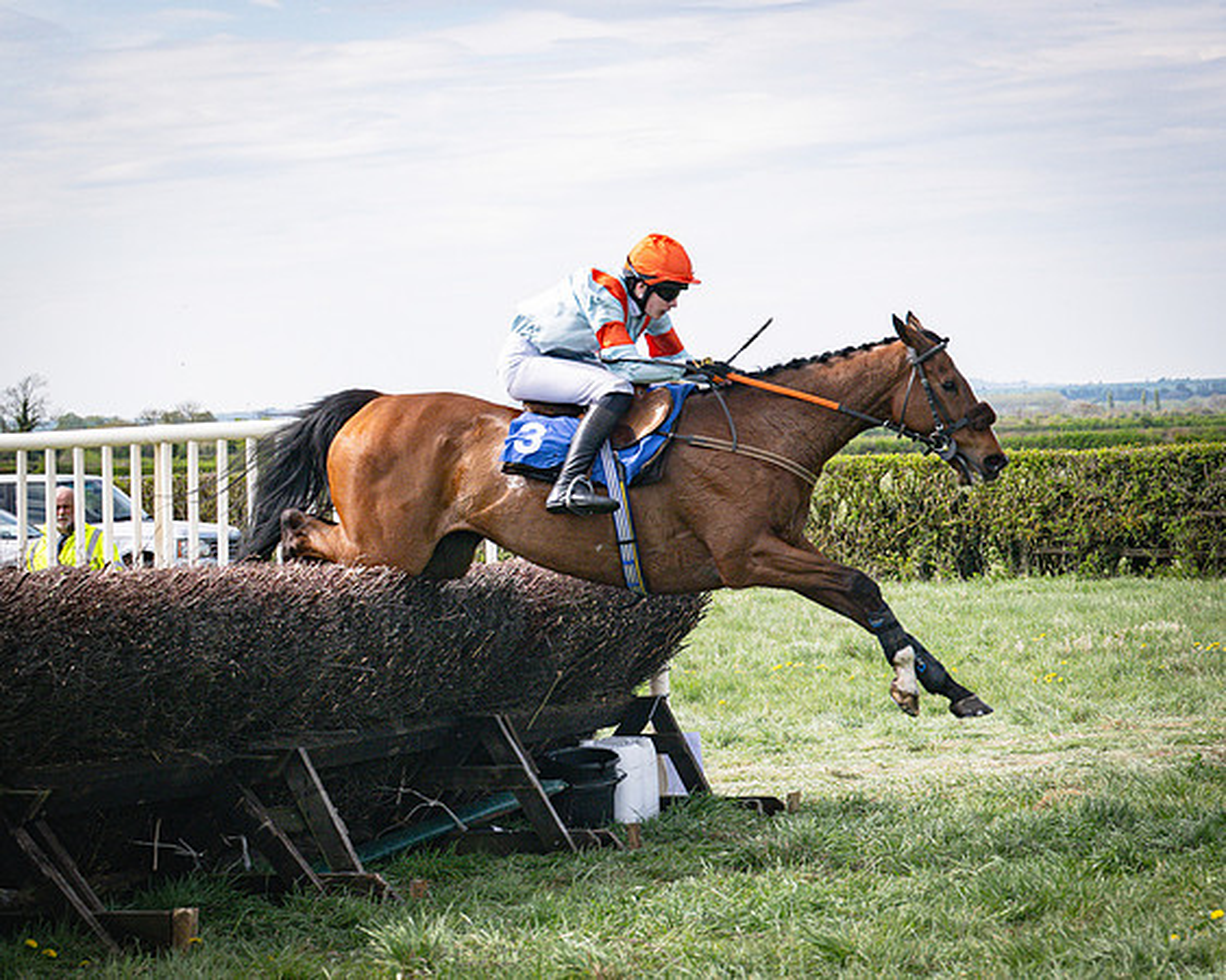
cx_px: 753
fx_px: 4364
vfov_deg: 12.8
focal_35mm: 120
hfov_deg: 16.0
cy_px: 411
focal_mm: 70
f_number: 5
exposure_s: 1/3200
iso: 400
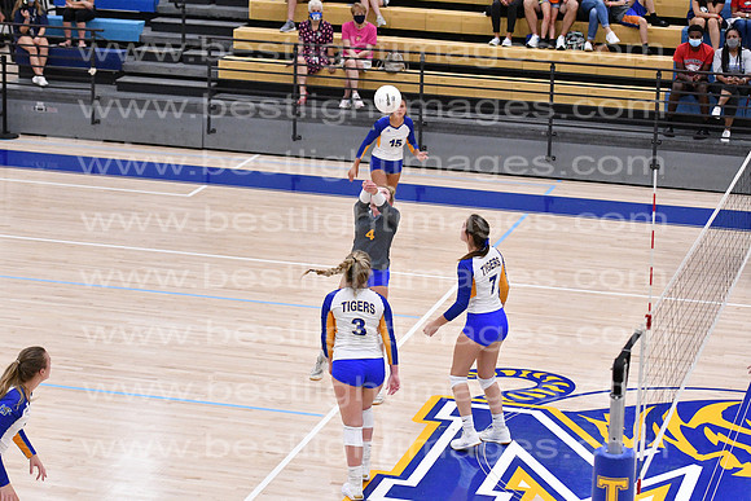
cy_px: 250
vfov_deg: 13.0
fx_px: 2191
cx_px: 376
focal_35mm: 105
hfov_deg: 19.5
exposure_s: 1/1000
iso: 6400
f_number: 3.2
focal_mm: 70
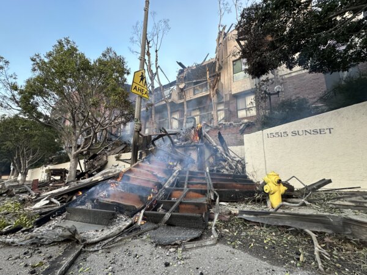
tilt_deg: +11.6
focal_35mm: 14
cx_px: 184
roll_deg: -1.0
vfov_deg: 85.7
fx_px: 148
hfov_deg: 102.1
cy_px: 138
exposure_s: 1/99
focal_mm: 2.22
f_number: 2.2
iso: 125
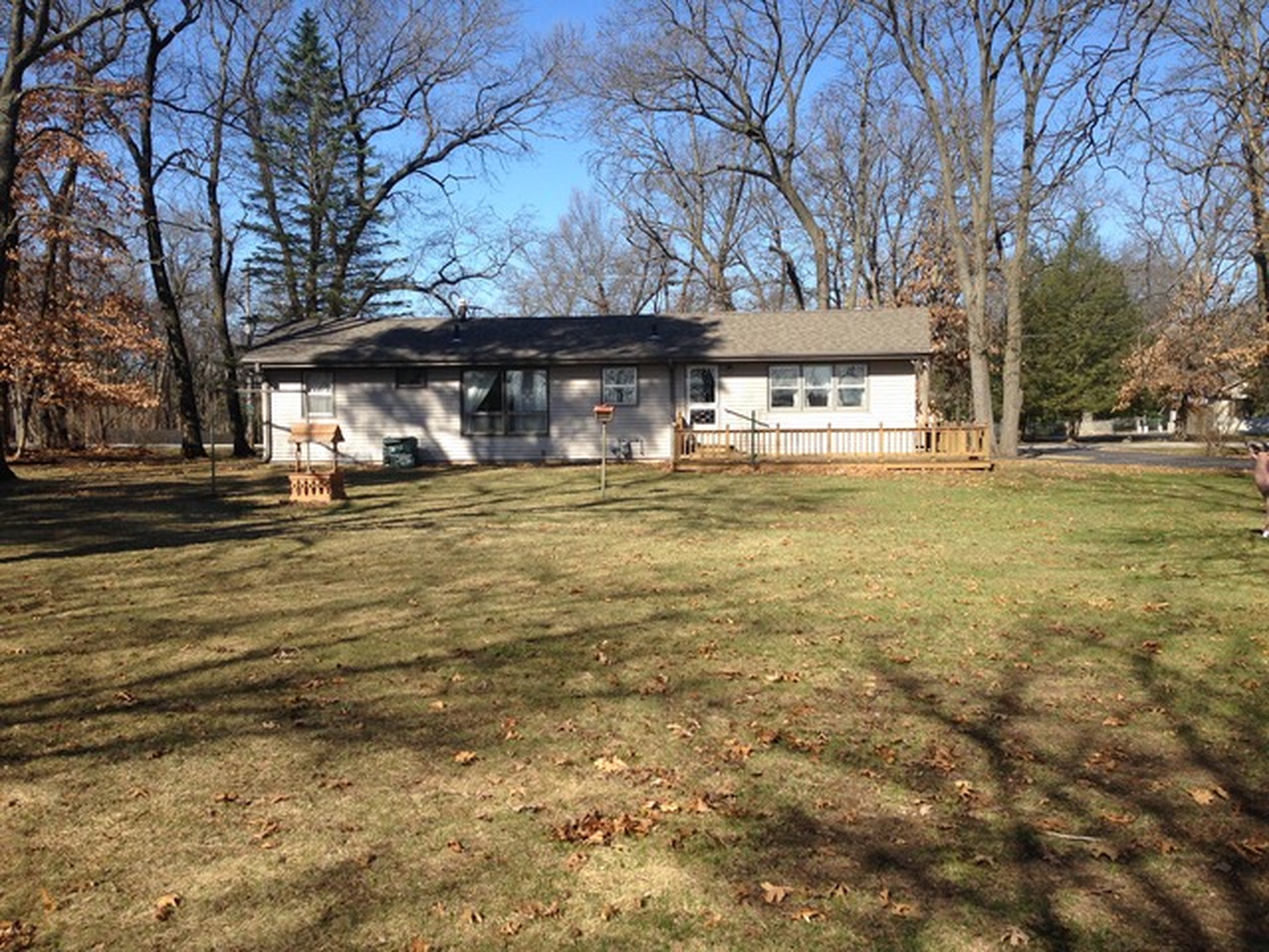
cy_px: 476
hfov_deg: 55.4
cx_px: 634
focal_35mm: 33
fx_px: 1210
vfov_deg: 42.9
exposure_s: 1/1153
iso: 50
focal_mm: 4.12
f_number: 2.4
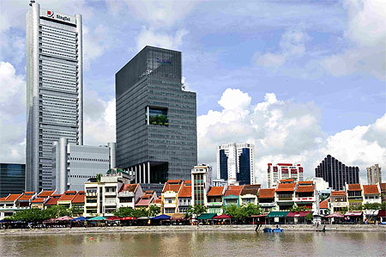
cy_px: 128
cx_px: 193
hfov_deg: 48.5
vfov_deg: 33.3
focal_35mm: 40
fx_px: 428
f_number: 16
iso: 200
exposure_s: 1/180
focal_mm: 40
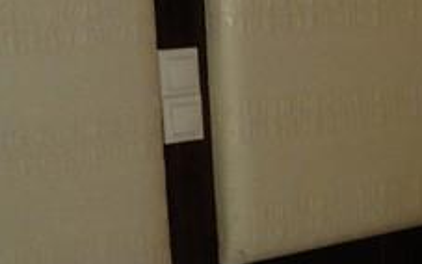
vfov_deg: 11.1
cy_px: 353
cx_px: 699
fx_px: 1323
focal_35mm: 115
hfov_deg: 16.0
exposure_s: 1/60
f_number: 3.3
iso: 200
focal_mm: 4.3
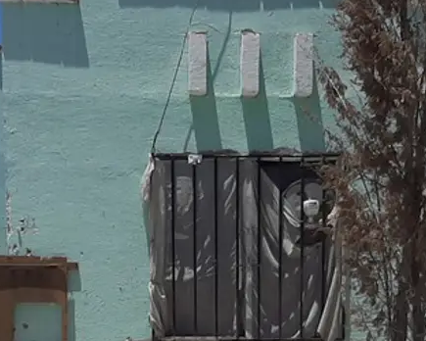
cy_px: 304
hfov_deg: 26.8
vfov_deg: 21.4
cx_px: 103
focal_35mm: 70
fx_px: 883
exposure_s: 1/6135
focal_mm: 3.93
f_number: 1.7
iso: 40
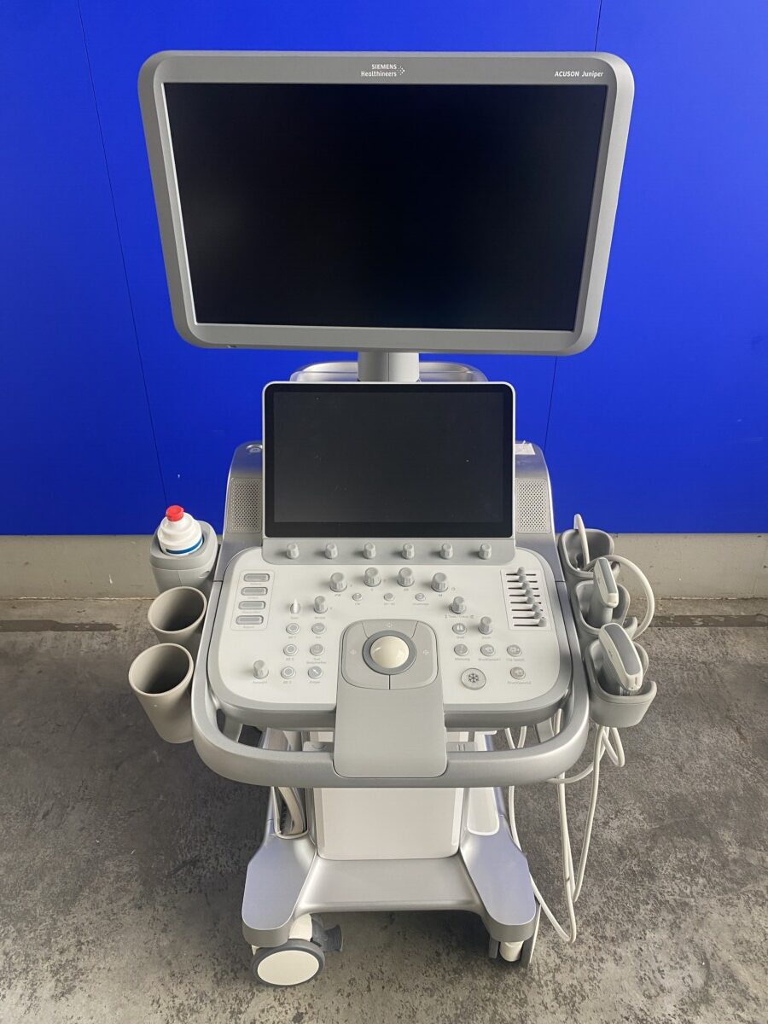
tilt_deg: -32.0
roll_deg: -0.2
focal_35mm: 26
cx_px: 384
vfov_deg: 67.3
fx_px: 769
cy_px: 512
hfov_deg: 53.1
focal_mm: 4.25
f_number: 1.8
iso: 125
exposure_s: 1/67
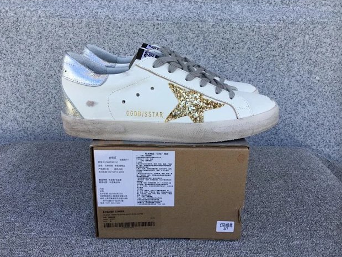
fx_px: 316
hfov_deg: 56.8
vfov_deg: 44.2
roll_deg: -1.3
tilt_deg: -19.0
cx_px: 168
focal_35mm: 32
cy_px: 125
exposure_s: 1/422
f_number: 2.4
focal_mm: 3.3
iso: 25
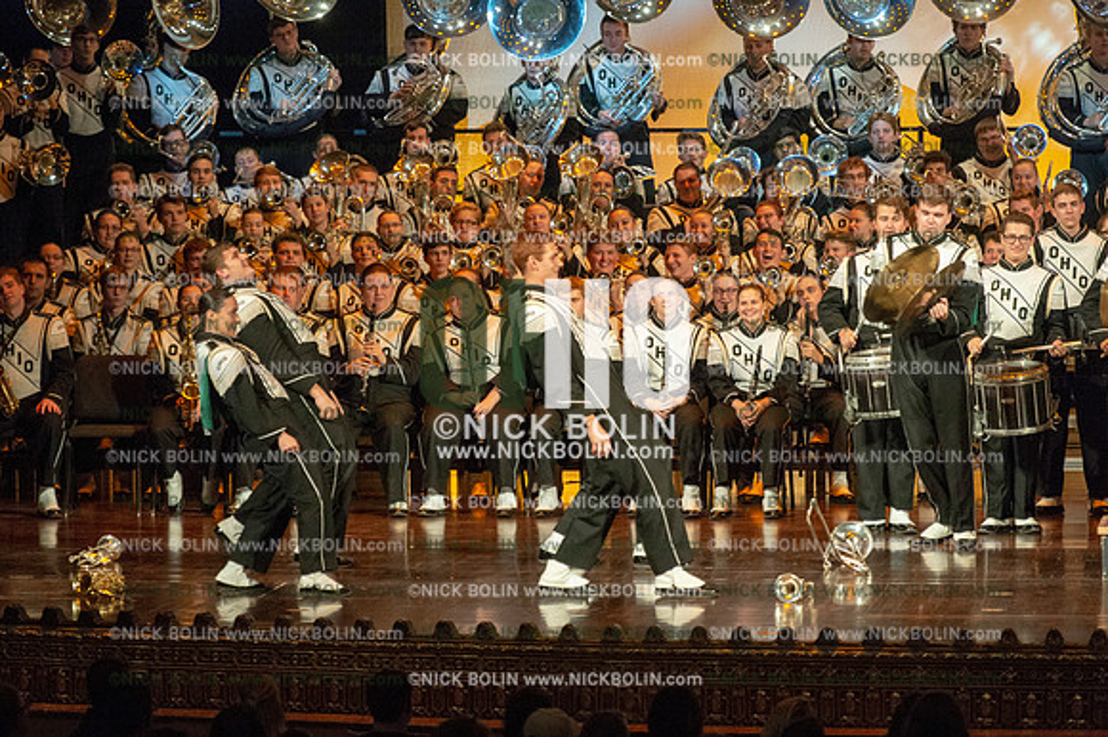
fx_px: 6152
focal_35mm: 200
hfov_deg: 10.3
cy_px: 368
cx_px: 554
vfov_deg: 6.9
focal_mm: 200
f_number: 5.6
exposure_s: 1/320
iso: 8000
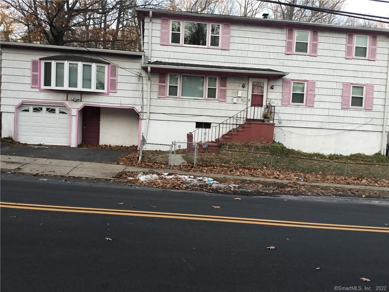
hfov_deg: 58.4
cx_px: 194
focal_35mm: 31
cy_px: 146
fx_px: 348
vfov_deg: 45.4
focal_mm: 3.3
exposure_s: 1/120
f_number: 2.4
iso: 32
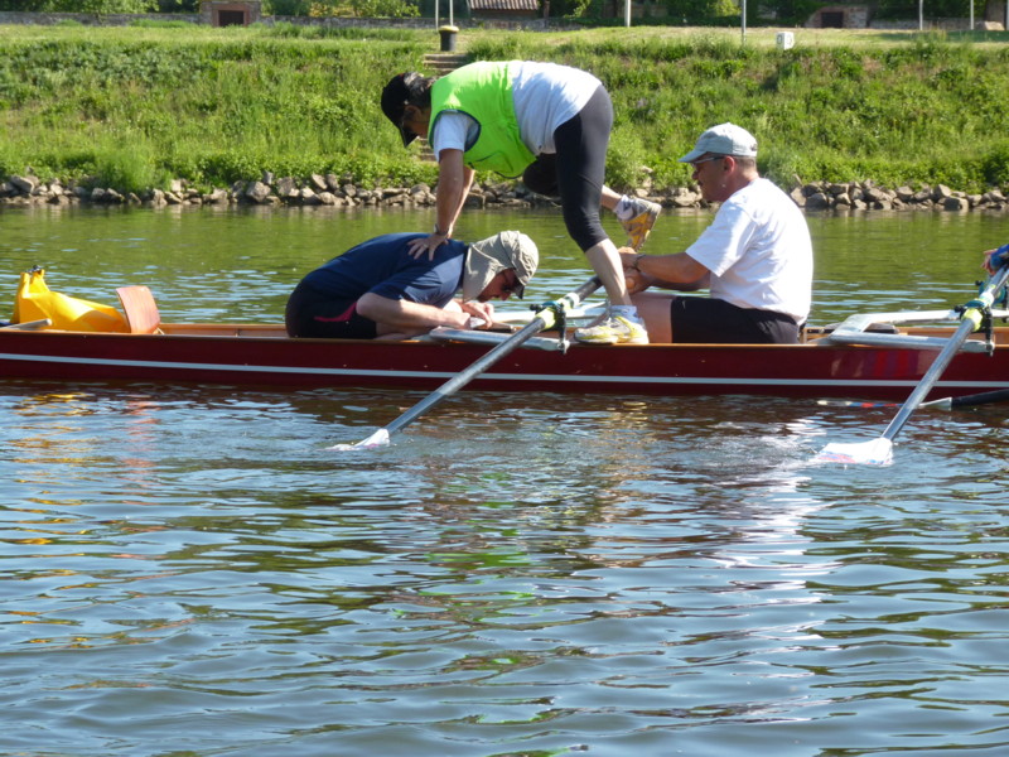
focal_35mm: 109
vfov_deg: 13.6
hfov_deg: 18.0
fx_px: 3177
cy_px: 378
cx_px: 504
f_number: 3.6
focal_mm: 19.4
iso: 160
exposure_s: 1/500
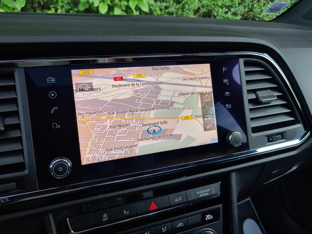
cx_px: 156
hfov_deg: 67.3
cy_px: 117
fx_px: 234
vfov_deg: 53.1
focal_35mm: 26
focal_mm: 5.4
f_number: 1.8
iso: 50
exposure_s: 1/100
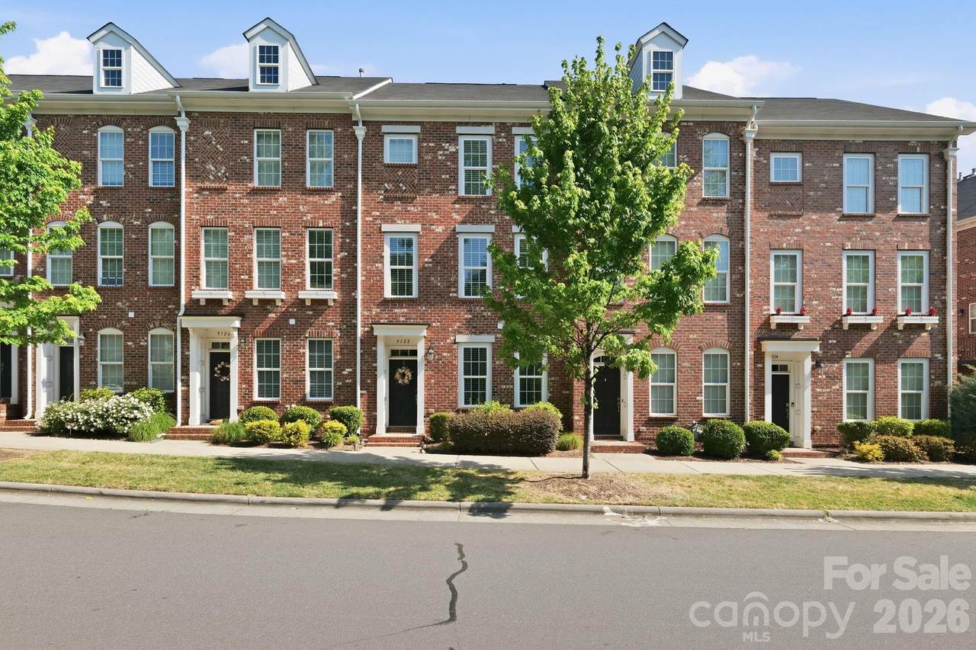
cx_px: 488
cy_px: 325
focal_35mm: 18
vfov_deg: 67.4
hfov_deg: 90.0
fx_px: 488
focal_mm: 18
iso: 800
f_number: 10
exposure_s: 1/320
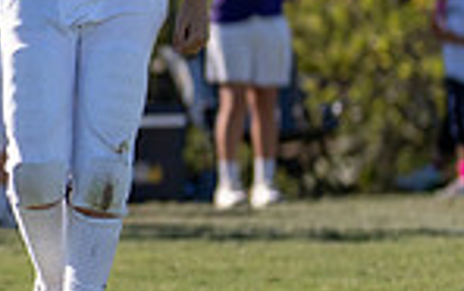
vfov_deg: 4.1
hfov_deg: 6.4
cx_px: -196
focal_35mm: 323
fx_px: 4091
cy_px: 101
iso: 100
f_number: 1.2
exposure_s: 1/6400
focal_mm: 50
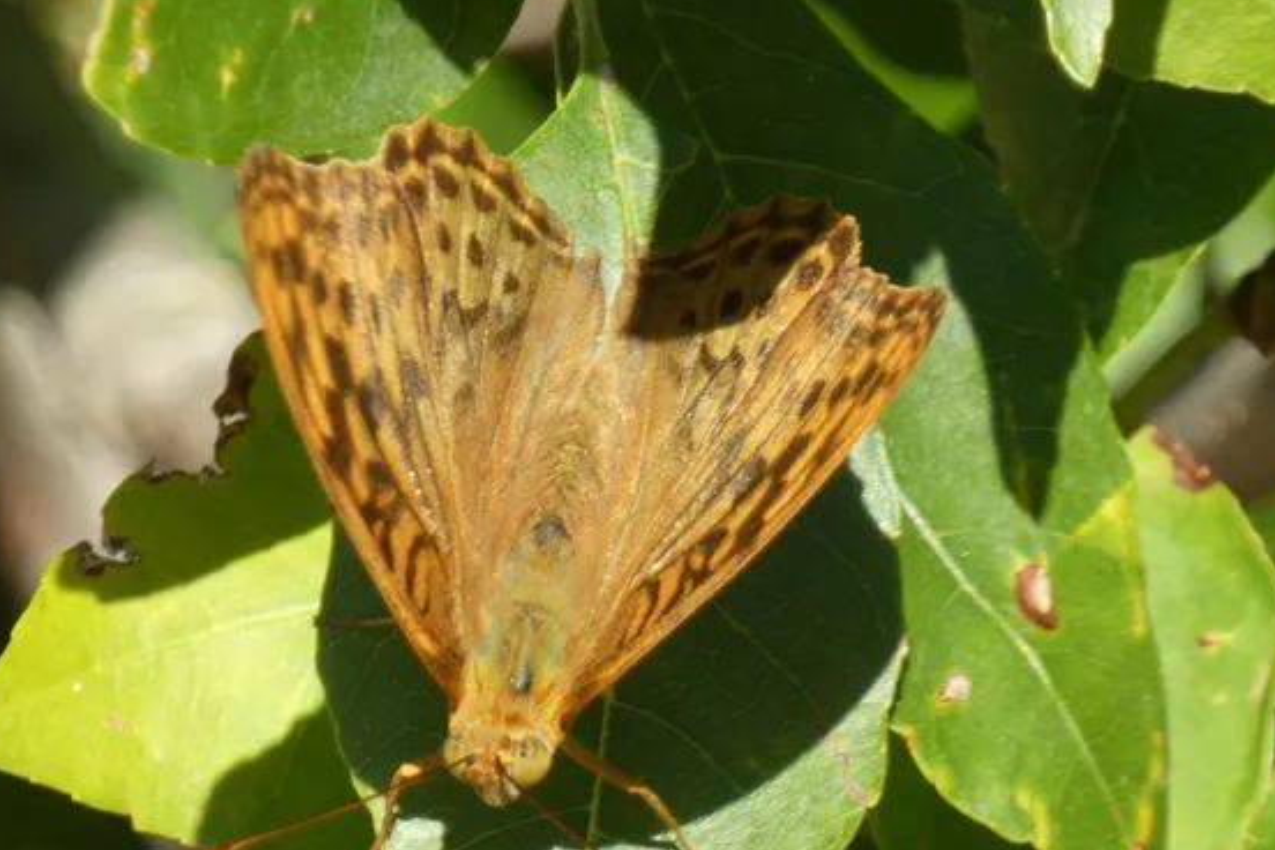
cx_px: 566
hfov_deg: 2.6
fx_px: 28225
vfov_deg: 1.7
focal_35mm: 797
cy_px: 536
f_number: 5.6
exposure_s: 1/100
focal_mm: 118.5
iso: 80
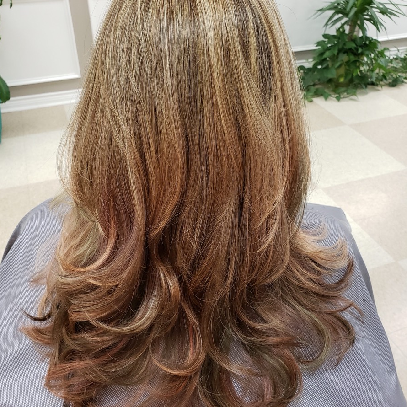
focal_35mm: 31
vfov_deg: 52.5
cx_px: 204
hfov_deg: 52.5
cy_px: 209
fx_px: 412
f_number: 2.4
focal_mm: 4.3
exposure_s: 1/60
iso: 250
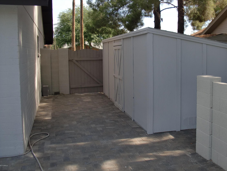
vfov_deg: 33.5
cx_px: 134
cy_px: 70
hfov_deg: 43.7
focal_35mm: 43
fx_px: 282
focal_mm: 6.3
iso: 64
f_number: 2.8
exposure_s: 1/400
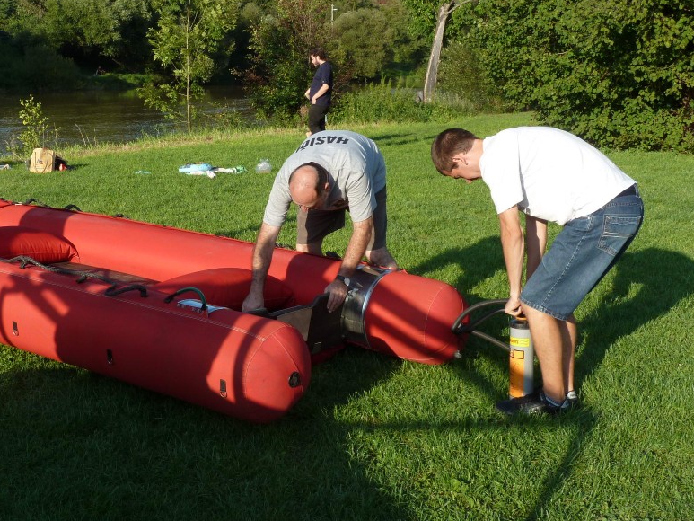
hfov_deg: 35.9
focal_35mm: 53
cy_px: 234
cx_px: 242
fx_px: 1063
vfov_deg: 27.5
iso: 80
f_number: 4
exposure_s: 1/320
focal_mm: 6.5
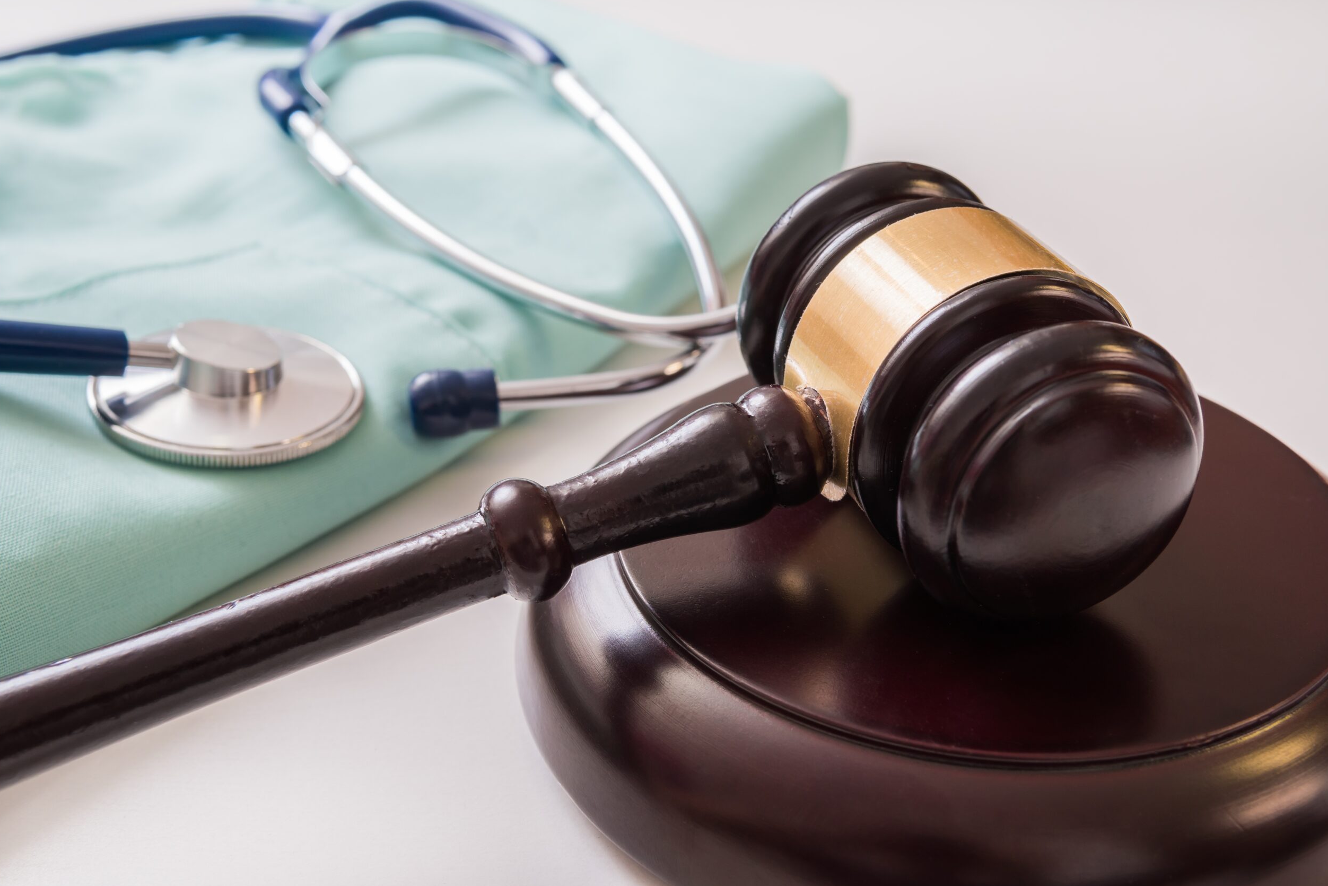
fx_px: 1697
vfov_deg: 29.3
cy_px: 437
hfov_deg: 42.7
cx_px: 663
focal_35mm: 46
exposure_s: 1/200
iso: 100
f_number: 7.1
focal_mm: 30
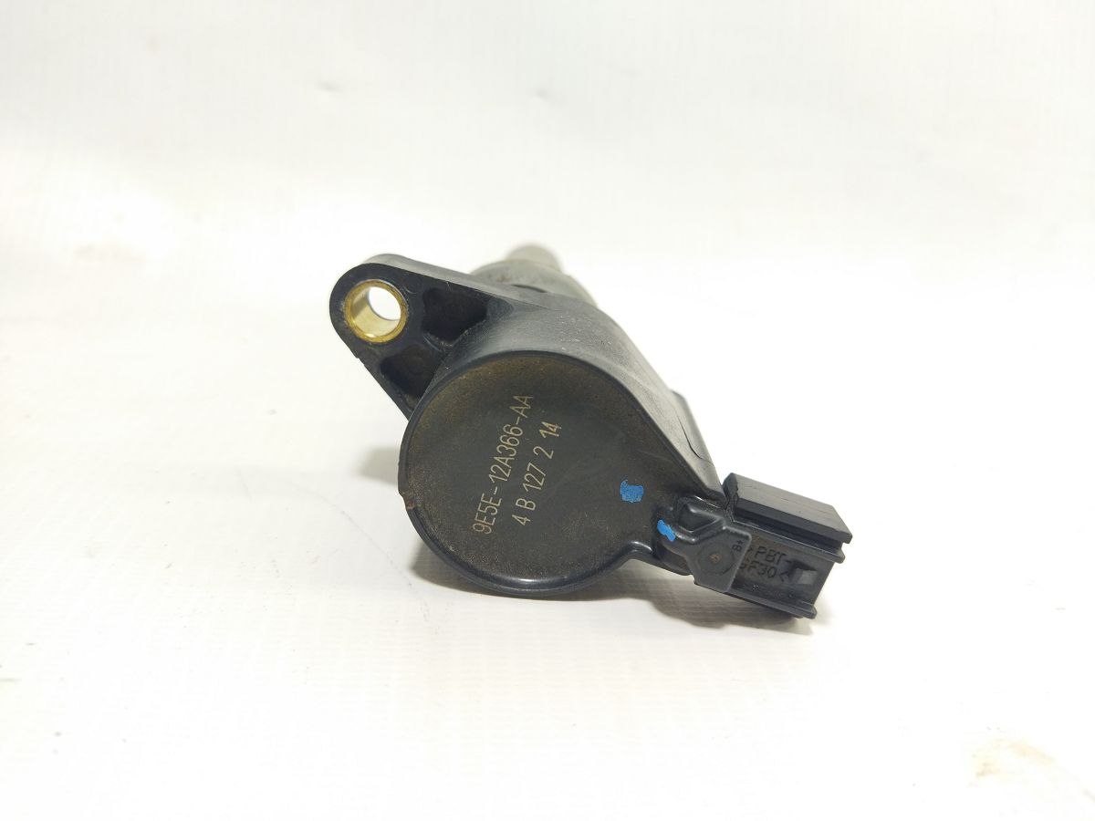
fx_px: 854
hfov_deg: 65.3
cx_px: 548
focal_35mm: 27
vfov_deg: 51.4
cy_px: 410
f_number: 1.79
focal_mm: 4.71
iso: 104
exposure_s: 1/50
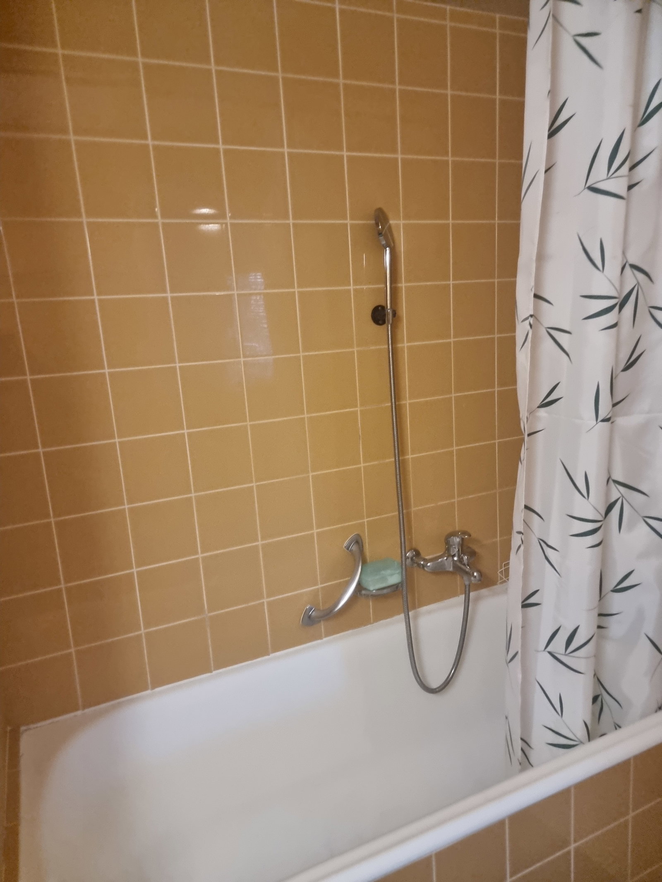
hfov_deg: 56.8
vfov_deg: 71.6
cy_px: 441
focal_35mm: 24
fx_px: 612
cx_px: 331
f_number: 1.8
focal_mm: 6.7
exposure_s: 1/50
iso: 800
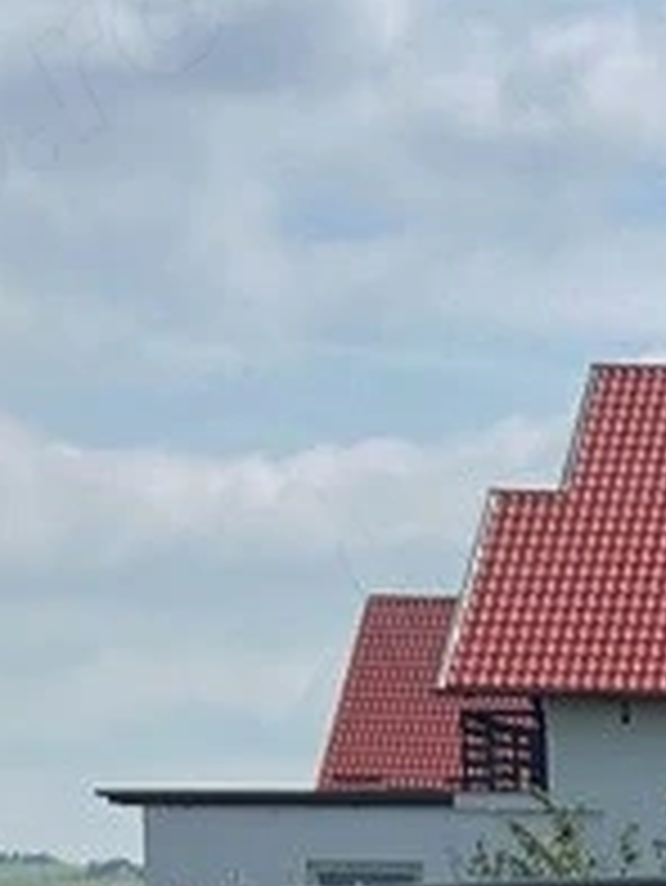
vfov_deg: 10.5
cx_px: 1197
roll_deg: -1.8
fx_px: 4510
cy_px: 1669
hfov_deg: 8.1
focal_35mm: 176
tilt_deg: -6.0
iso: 50
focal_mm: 5.7
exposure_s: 1/6211
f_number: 1.5
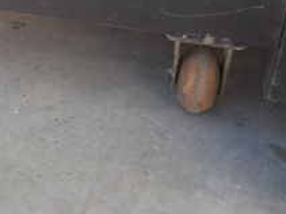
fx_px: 471
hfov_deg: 32.2
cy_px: 27
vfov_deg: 25.0
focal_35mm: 57
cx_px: 31
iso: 125
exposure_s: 1/200
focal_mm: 4.1
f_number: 3.3
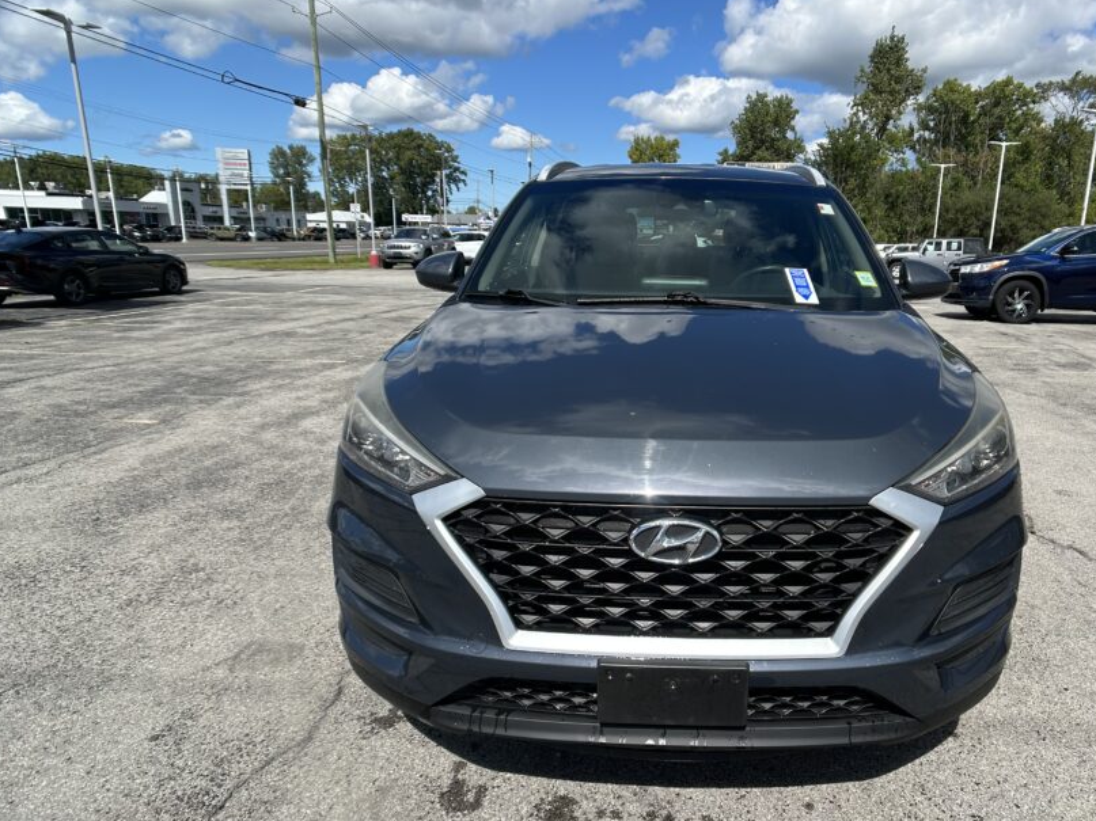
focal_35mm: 33
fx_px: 1045
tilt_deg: -15.5
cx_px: 638
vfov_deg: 42.9
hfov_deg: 55.1
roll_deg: -1.2
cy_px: 442
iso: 50
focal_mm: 5.7
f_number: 1.5
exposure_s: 1/4630
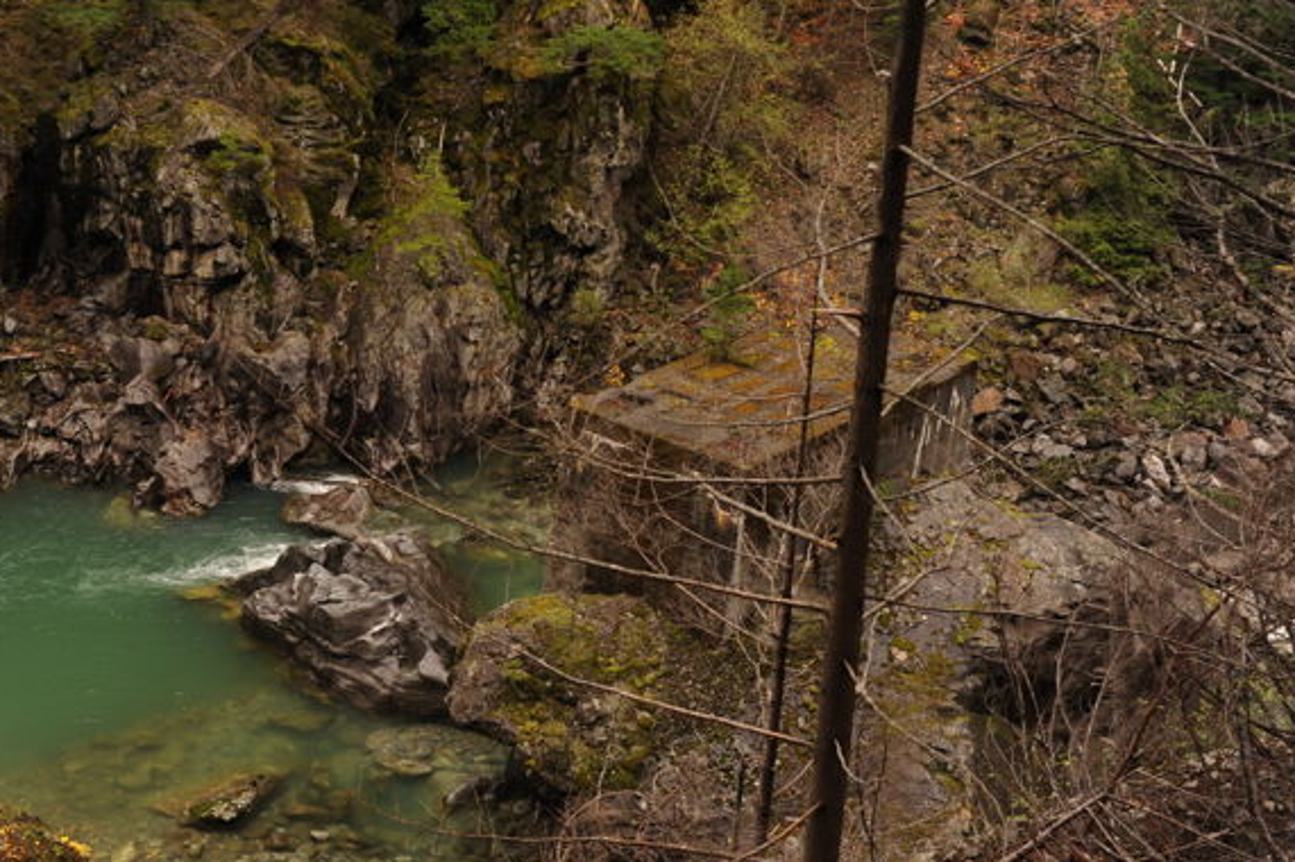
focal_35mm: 49
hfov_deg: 40.3
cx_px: 547
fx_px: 1762
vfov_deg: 27.5
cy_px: 424
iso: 250
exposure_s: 1/60
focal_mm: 35
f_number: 4.5
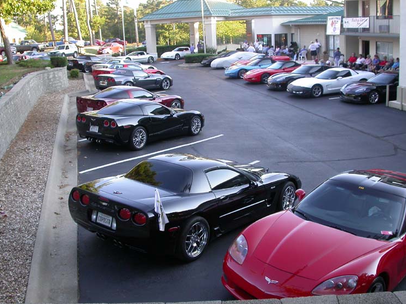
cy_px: 147
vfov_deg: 35.1
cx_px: 209
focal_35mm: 41
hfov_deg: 45.8
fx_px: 481
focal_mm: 7.85
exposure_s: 1/73.4
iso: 100
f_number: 3.3
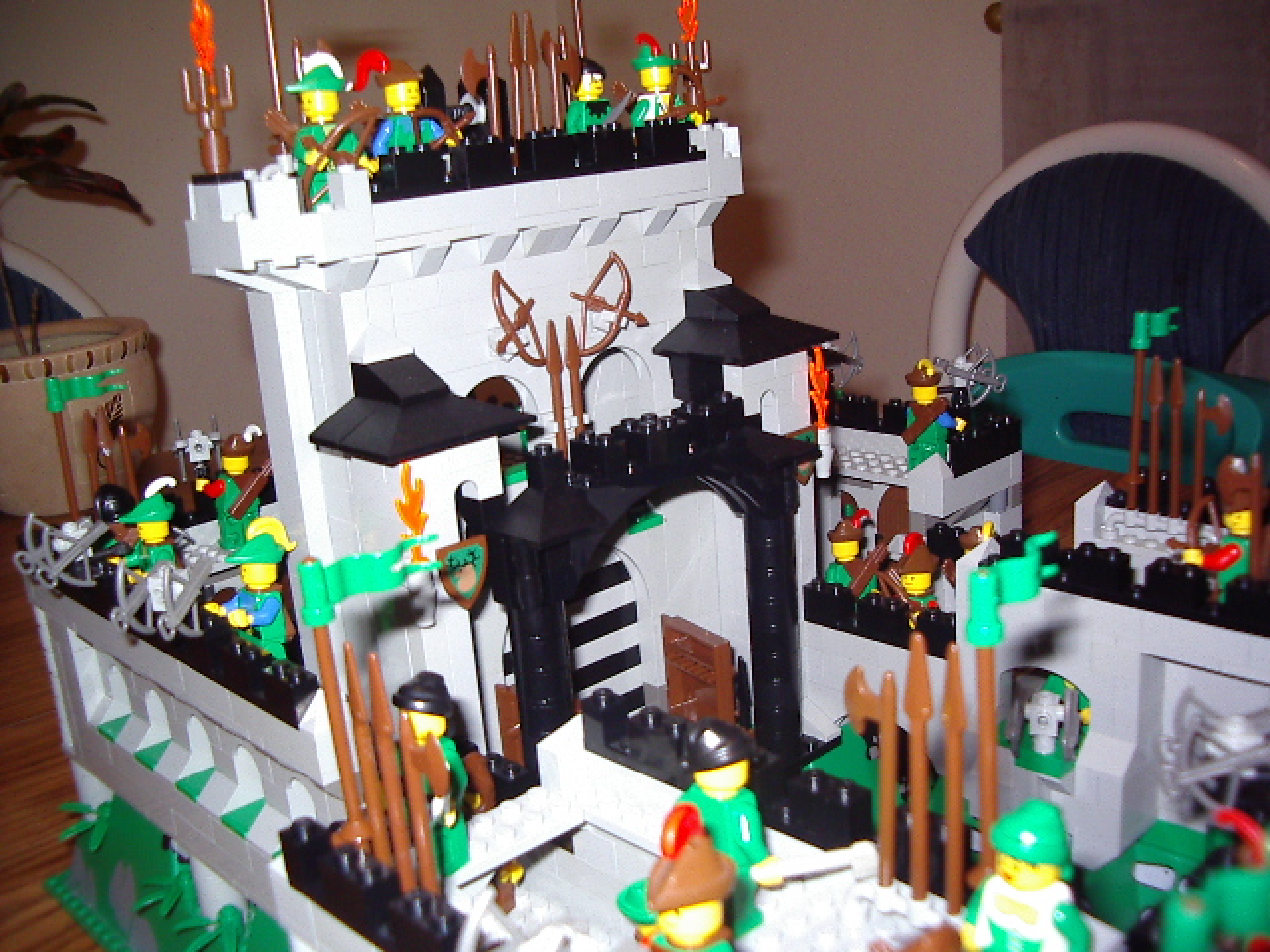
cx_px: 635
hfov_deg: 49.0
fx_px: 1394
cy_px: 476
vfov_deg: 37.7
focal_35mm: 38
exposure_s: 1/60
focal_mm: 5.8
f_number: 2.6
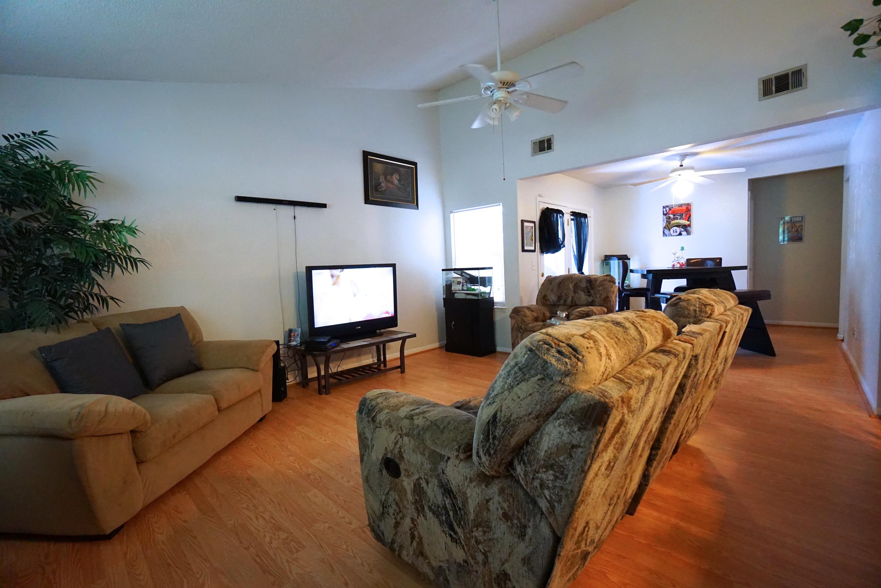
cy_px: 294
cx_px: 440
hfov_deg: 100.4
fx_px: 367
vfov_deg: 77.3
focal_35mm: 15
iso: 3200
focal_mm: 10
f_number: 4
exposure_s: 1/100
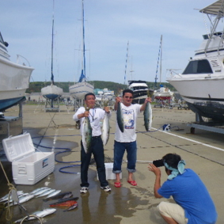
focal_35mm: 35
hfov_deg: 47.0
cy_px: 112
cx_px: 131
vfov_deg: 47.2
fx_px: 256
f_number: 4.2
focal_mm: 5
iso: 50
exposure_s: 1/400
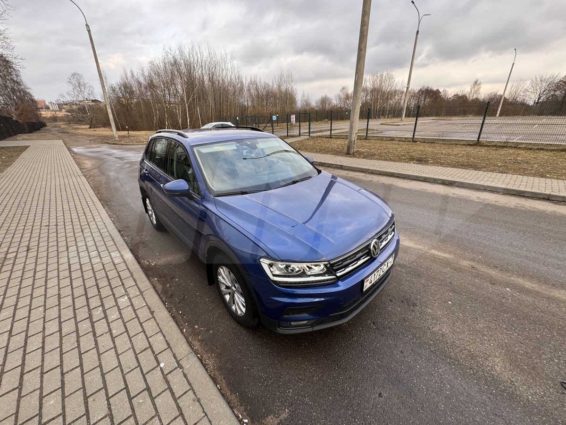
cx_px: 283
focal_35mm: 14
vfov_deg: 85.7
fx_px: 229
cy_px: 212
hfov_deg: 102.1
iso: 40
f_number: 2.2
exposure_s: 1/104
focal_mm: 2.22
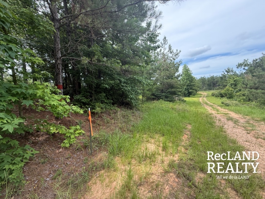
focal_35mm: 14
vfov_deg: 85.7
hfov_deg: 102.1
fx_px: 107
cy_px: 100
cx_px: 132
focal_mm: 2.22
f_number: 2.2
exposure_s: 1/381
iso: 64
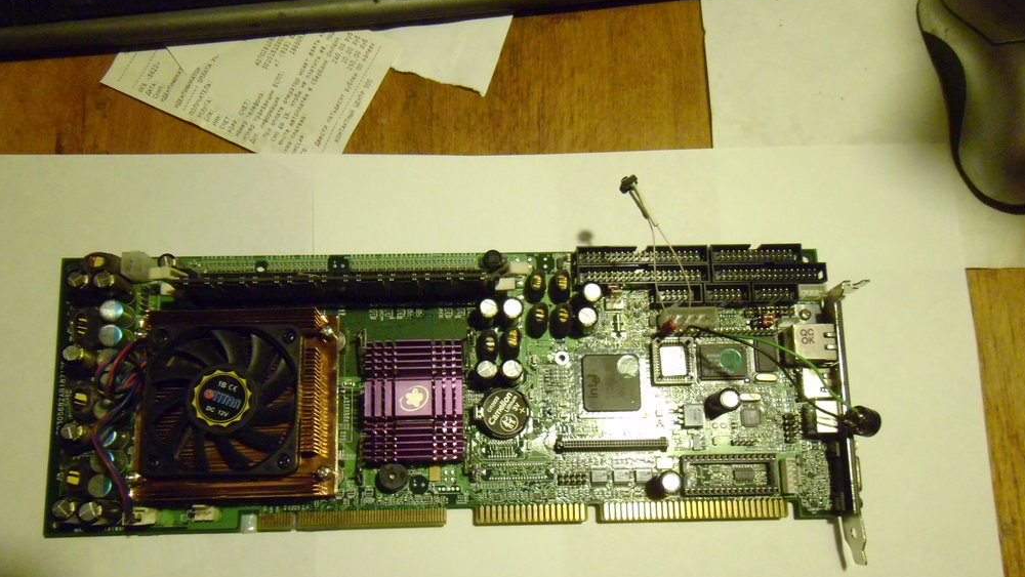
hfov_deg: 66.1
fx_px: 788
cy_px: 379
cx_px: 507
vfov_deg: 39.8
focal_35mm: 29
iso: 400
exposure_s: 1/30
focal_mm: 4.7
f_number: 2.8
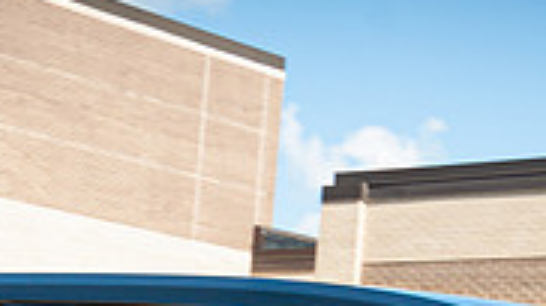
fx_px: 2155
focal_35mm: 149
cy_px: 560
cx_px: 41
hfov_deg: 14.3
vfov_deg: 7.8
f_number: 7.1
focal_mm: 24
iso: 200
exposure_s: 1/200
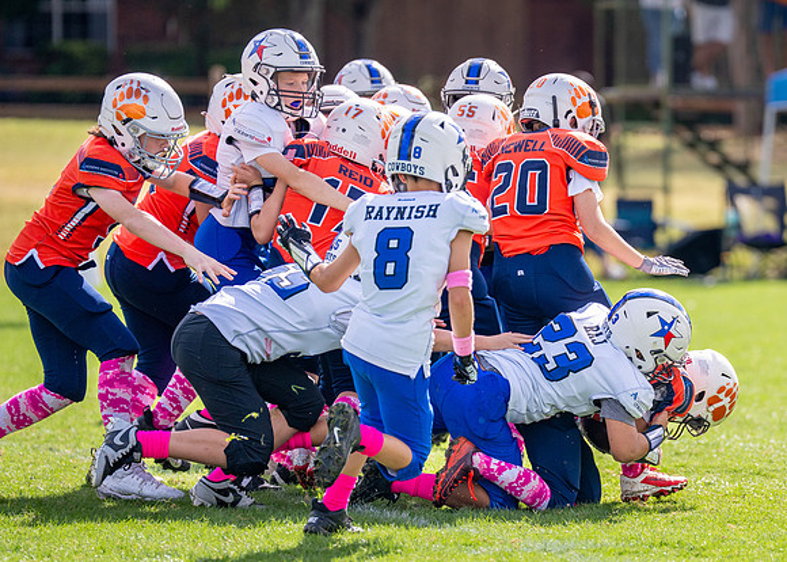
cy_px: 287
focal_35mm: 304
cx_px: 591
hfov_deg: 6.6
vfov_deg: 4.7
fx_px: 6787
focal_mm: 200
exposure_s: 1/3200
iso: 250
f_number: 2.8
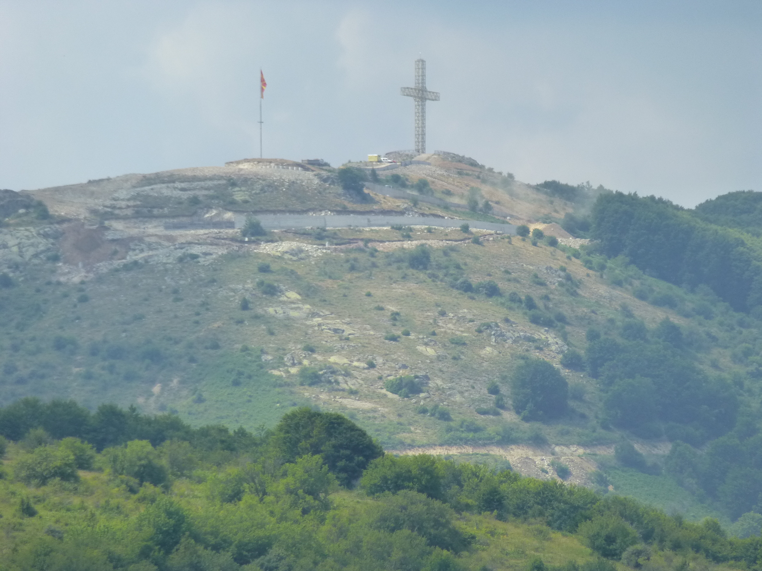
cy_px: 286
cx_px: 381
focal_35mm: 456
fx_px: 10038
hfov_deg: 4.3
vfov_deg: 3.3
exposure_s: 1/320
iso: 160
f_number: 6.3
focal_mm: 81.7
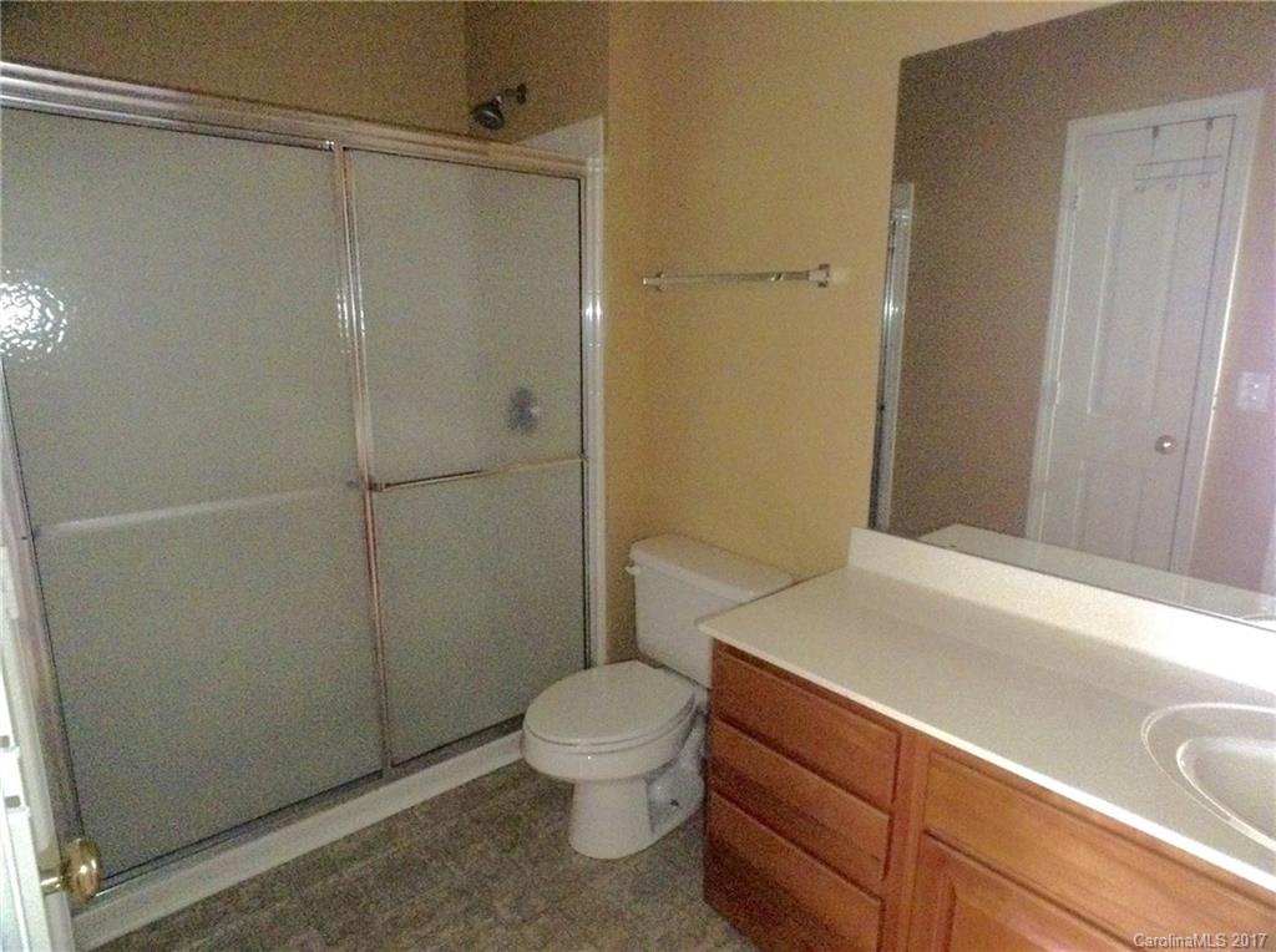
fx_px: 1214
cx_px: 638
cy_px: 476
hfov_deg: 55.4
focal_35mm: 33
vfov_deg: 42.8
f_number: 2.4
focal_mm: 3.3
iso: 640
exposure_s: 1/15
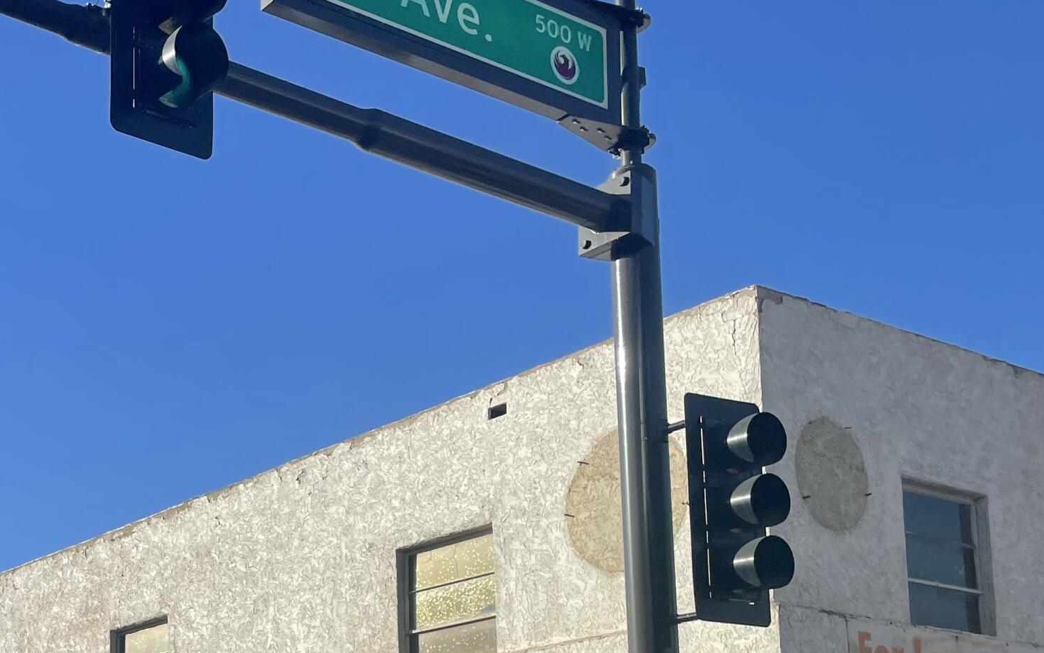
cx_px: 16
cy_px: 700
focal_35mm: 56
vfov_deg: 22.0
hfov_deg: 33.4
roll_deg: -2.7
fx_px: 1594
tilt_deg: +6.4
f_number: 1.6
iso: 32
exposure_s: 1/5051
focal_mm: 4.2
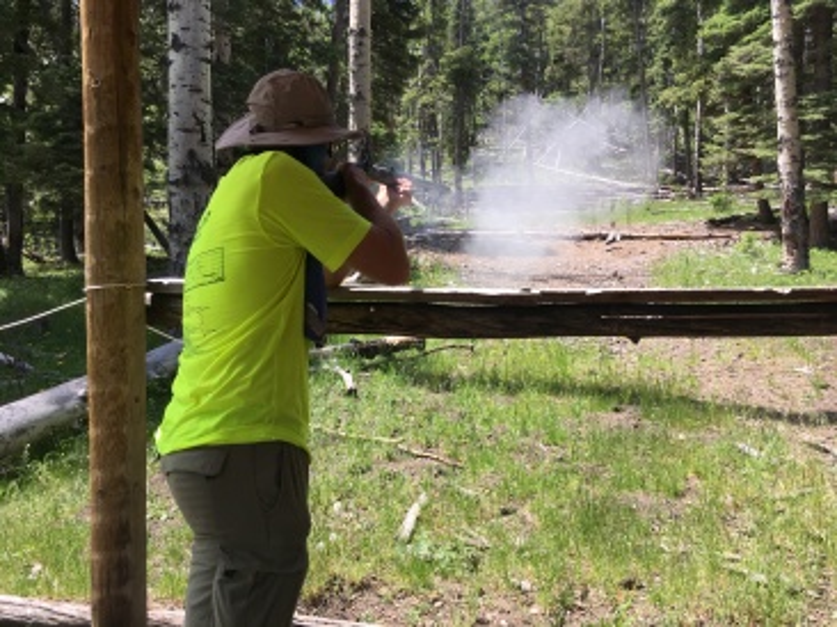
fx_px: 701
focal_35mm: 29
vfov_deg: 48.2
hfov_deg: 61.7
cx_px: 418
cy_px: 314
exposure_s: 1/557
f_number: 2.2
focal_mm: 4.15
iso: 25
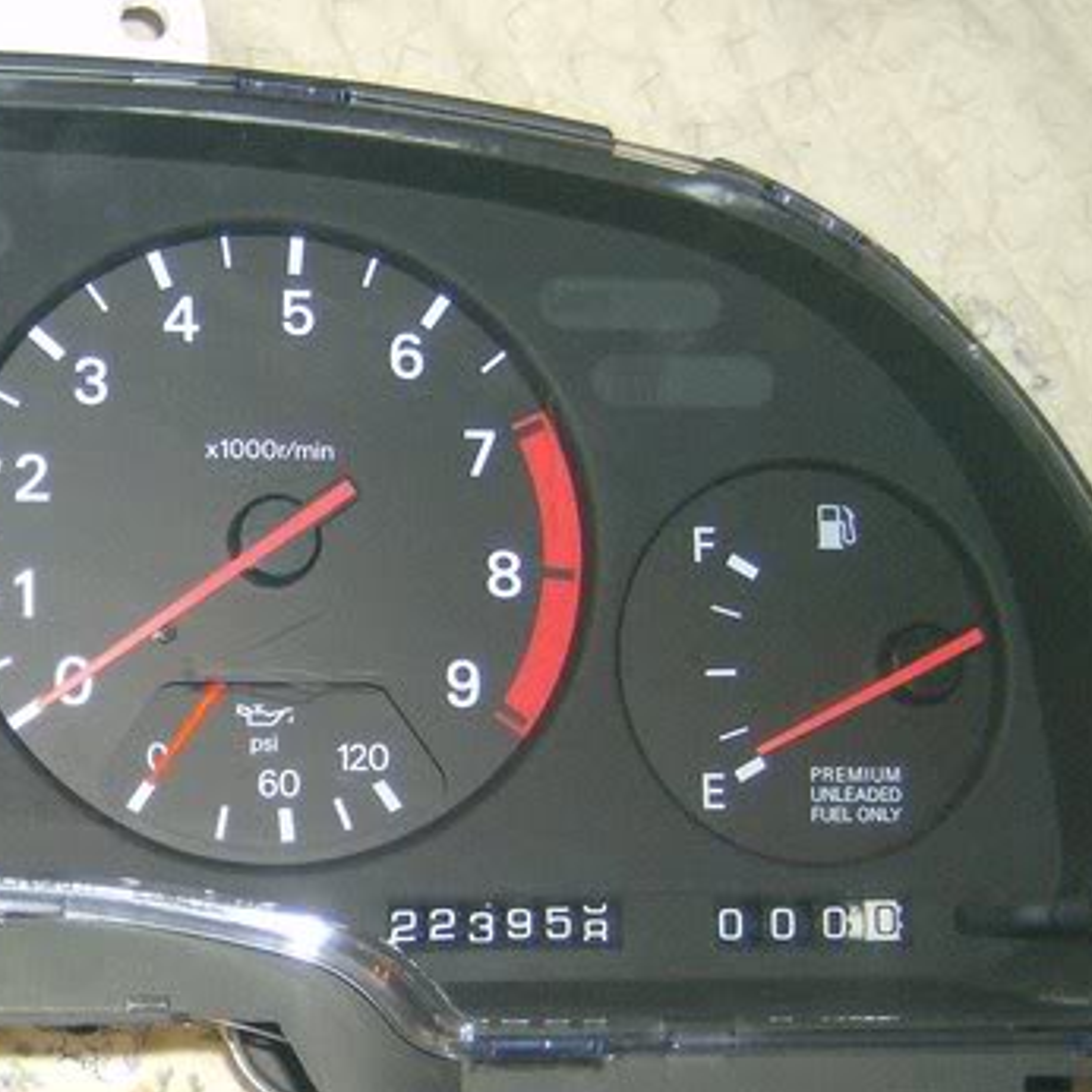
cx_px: -148
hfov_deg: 21.9
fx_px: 2641
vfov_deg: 23.3
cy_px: 653
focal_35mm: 74
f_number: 2.8
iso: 200
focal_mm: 6
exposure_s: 1/60
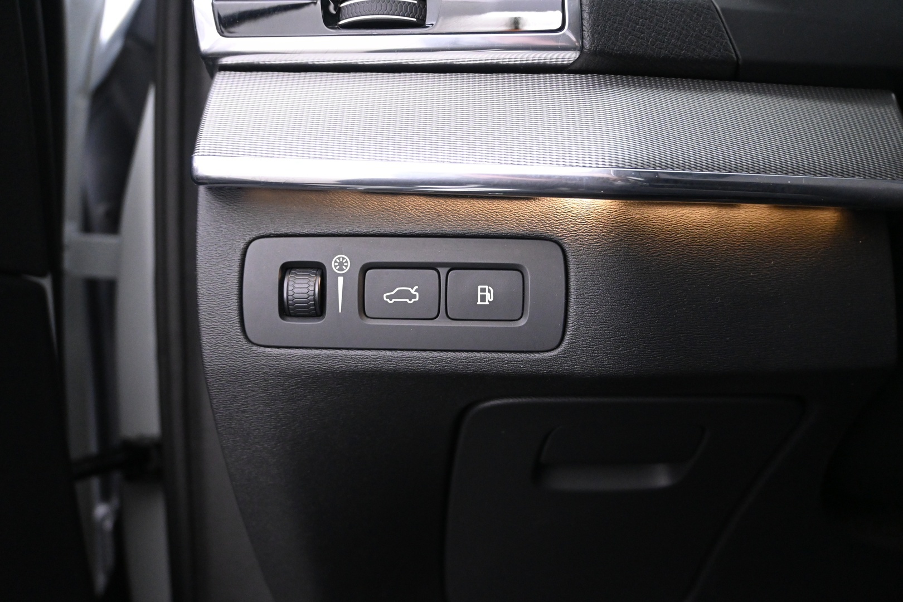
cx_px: 452
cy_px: 301
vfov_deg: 42.6
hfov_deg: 60.7
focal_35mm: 31
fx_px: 771
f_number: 3.8
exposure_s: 1/20
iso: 3200
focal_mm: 20.5
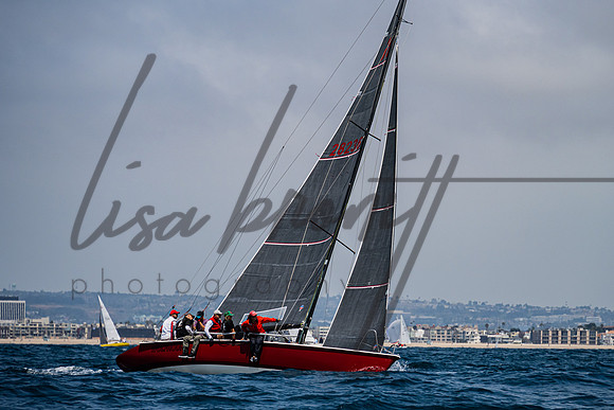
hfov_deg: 7.5
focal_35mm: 274
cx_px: 356
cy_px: 175
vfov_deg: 5.0
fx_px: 4670
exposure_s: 1/1250
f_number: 6.3
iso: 250
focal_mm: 200
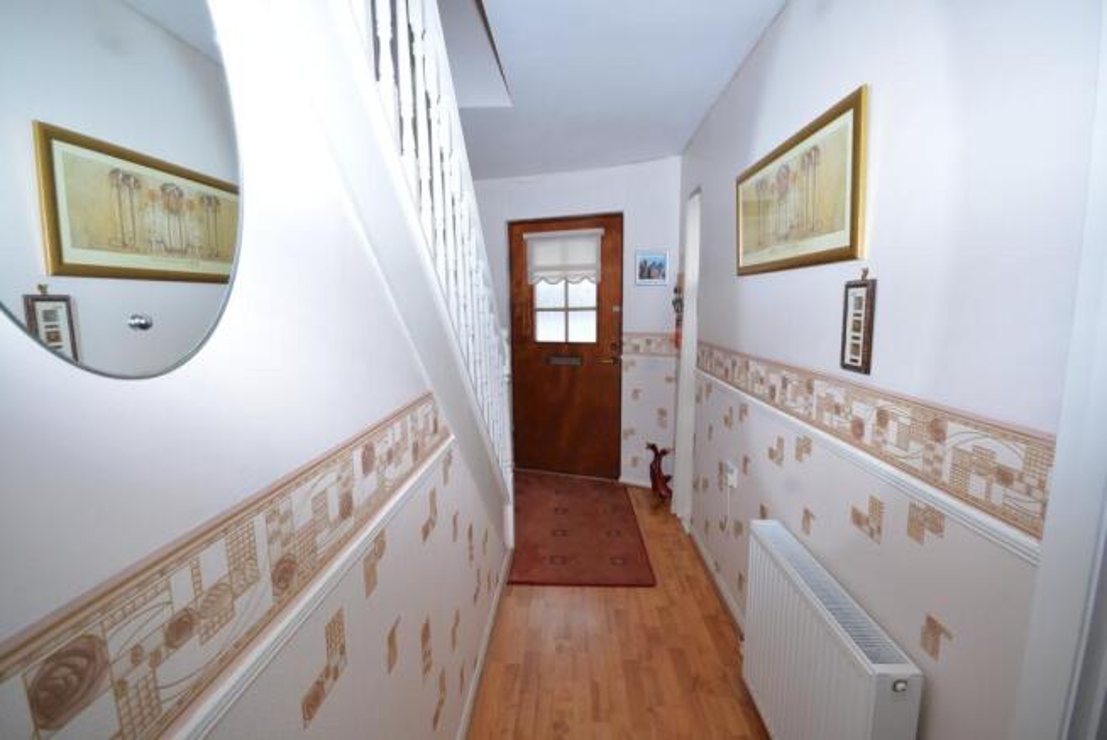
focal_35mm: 15
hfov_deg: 100.4
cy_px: 370
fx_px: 462
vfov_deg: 77.4
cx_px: 554
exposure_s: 1/80
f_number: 5.6
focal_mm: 10
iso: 320
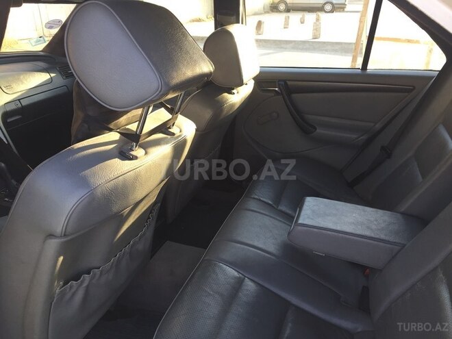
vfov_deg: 48.2
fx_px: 379
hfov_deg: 61.7
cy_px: 170
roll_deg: +0.1
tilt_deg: -22.9
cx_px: 226
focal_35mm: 29
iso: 40
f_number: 2.2
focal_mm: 4.15
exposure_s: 1/100
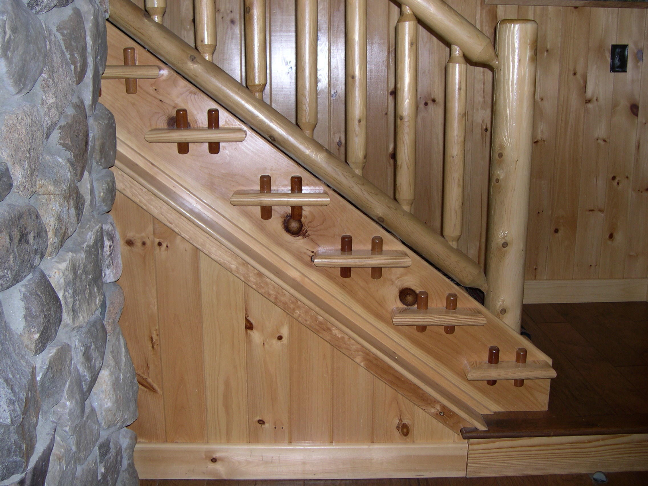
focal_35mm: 38
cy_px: 243
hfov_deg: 49.0
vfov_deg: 37.7
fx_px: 711
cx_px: 324
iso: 100
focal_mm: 8
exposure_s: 1/60
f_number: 2.8
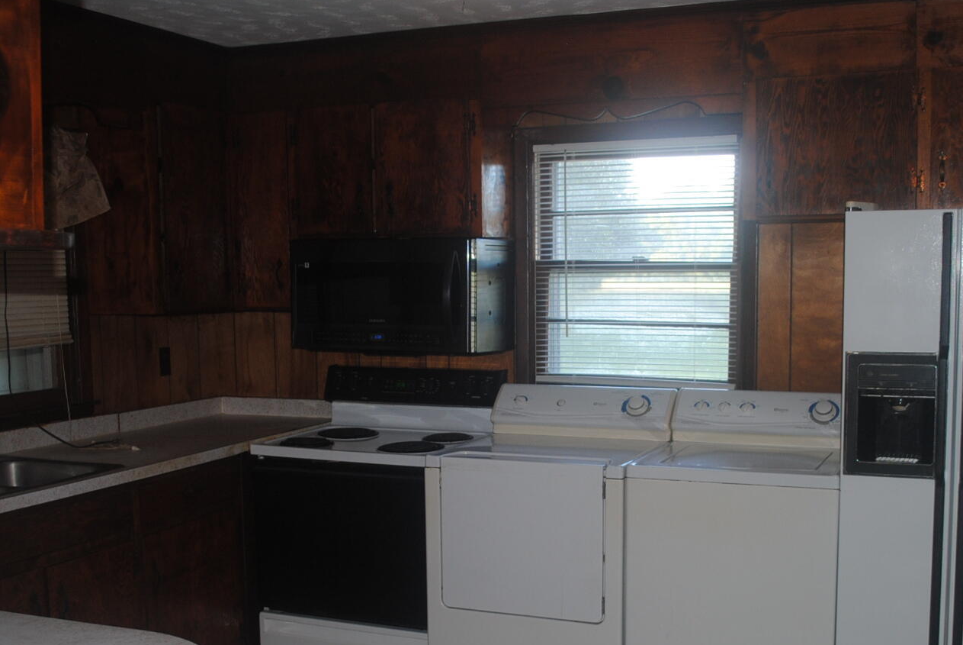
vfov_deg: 29.1
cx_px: 518
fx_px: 1232
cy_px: 435
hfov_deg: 42.7
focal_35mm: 46
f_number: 3.8
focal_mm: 20
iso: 200
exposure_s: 1/60
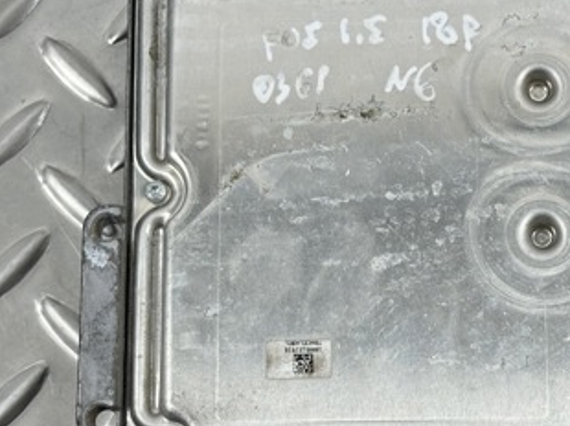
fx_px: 1629
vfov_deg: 14.9
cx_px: 408
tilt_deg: -77.9
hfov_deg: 19.7
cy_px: 225
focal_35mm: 99
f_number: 1.78
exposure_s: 1/50
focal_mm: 6.86
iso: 64
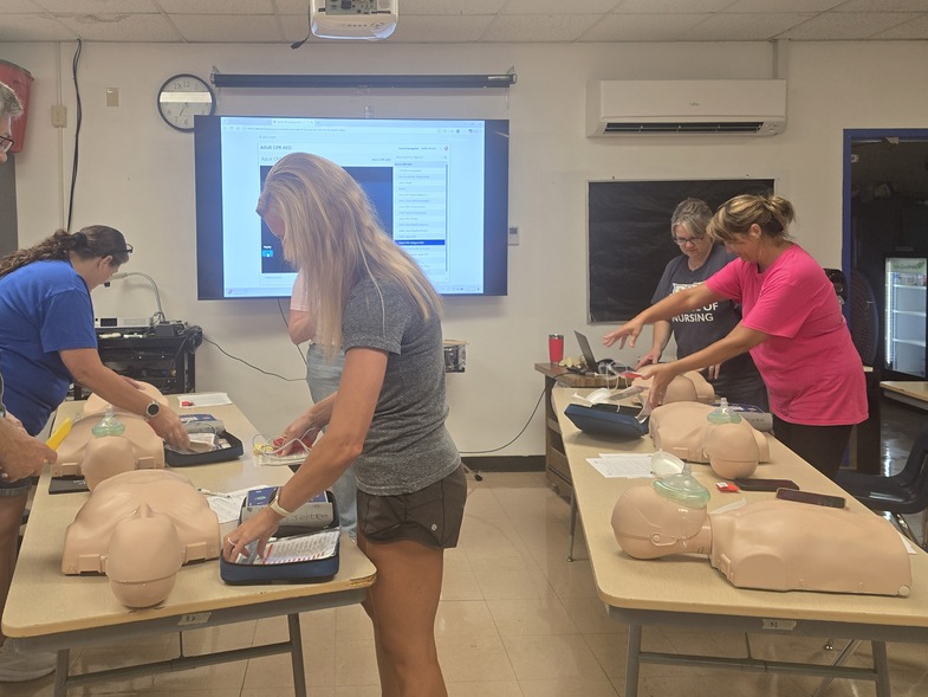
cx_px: 350
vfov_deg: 46.6
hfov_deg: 59.2
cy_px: 288
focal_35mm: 30
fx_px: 804
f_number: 1.7
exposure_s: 1/120
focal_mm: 6.3
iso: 100
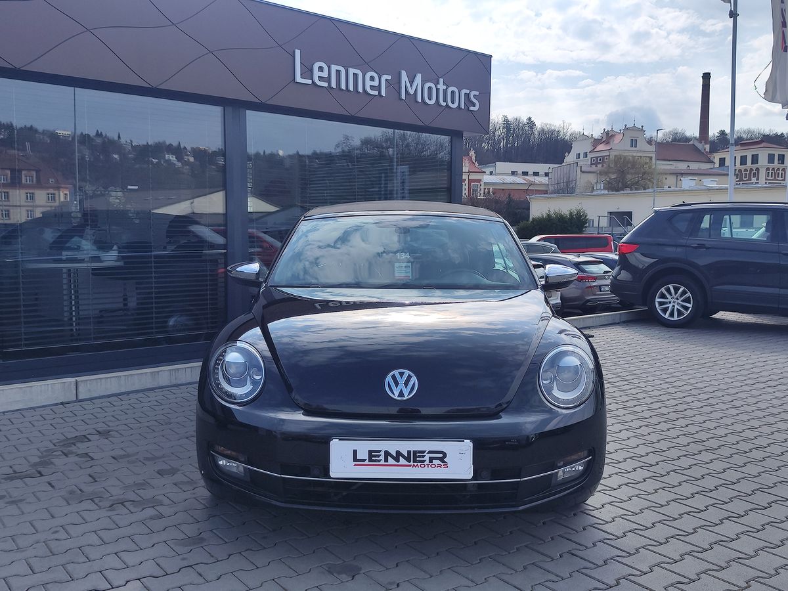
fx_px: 524
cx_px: 394
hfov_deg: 73.9
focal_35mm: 23
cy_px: 296
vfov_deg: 58.9
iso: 50
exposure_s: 1/1421
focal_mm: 7.01
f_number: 1.69
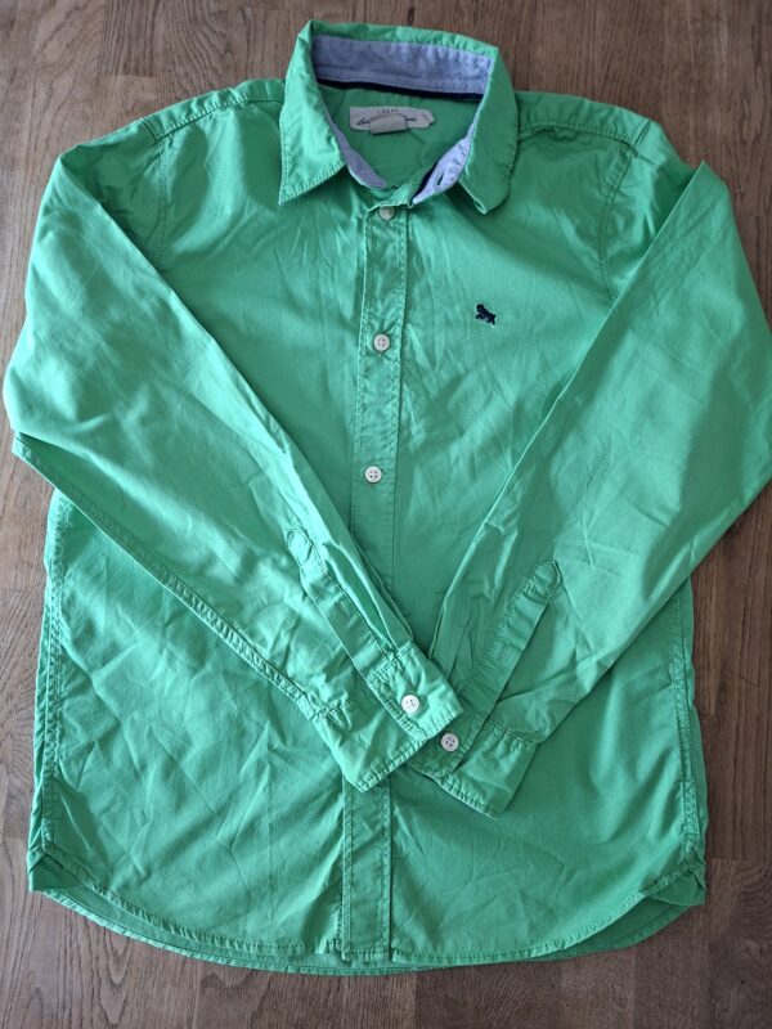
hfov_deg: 58.9
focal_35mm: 23
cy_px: 514
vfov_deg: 73.9
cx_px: 386
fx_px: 684
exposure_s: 1/25
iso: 400
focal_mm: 5.54
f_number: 1.8
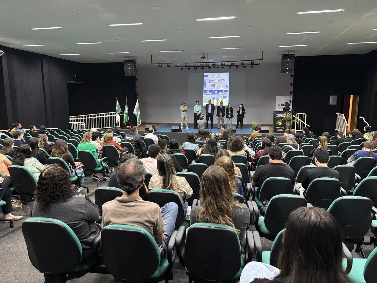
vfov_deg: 53.1
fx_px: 283
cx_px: 188
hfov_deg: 67.3
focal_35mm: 26
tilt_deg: -8.9
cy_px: 142
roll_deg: +0.0
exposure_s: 1/30
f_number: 1.6
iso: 500
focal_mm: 5.96
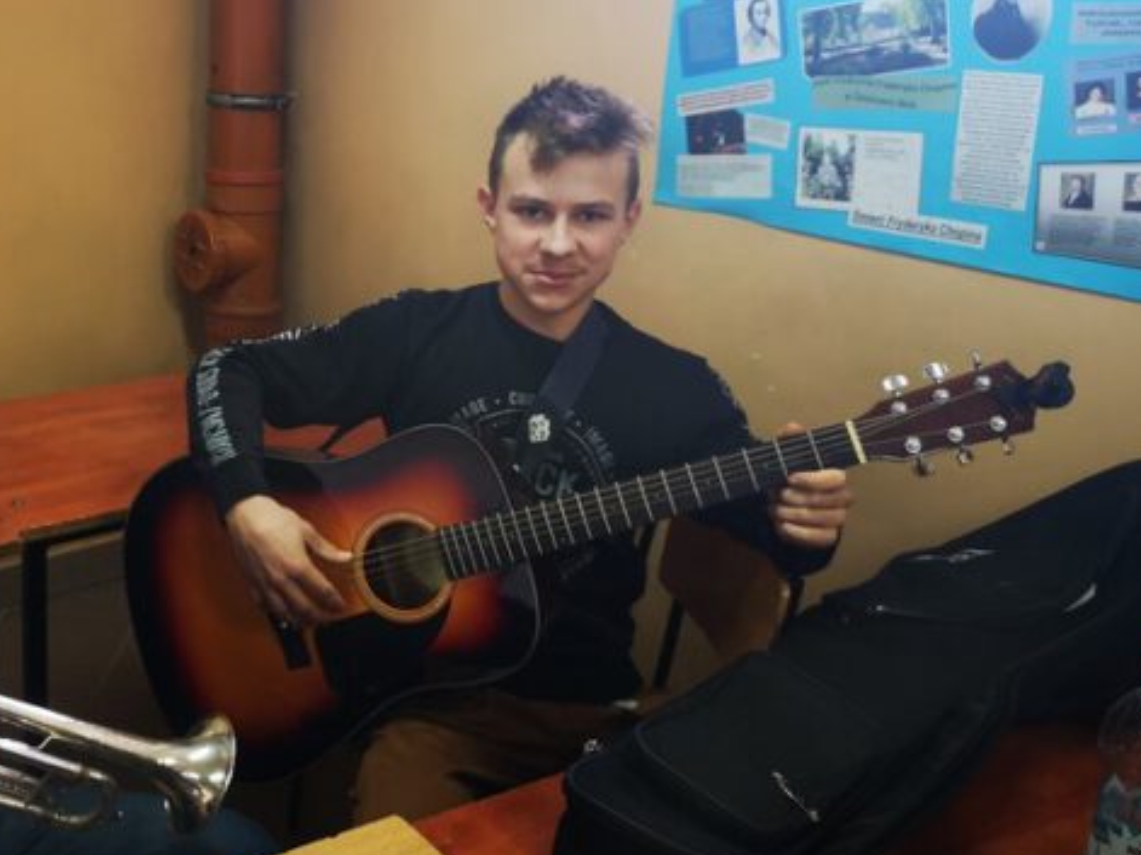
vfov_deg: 32.7
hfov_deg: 41.7
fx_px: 1450
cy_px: 308
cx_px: 283
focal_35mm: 44
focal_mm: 3.95
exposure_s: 1/33.3
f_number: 1.8
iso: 250
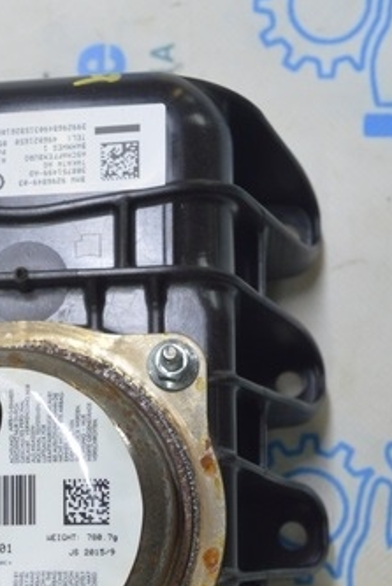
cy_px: 546
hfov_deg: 21.7
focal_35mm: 62
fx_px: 1012
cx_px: 87
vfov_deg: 30.7
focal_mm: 18
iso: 400
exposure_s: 1/20
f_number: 5.6
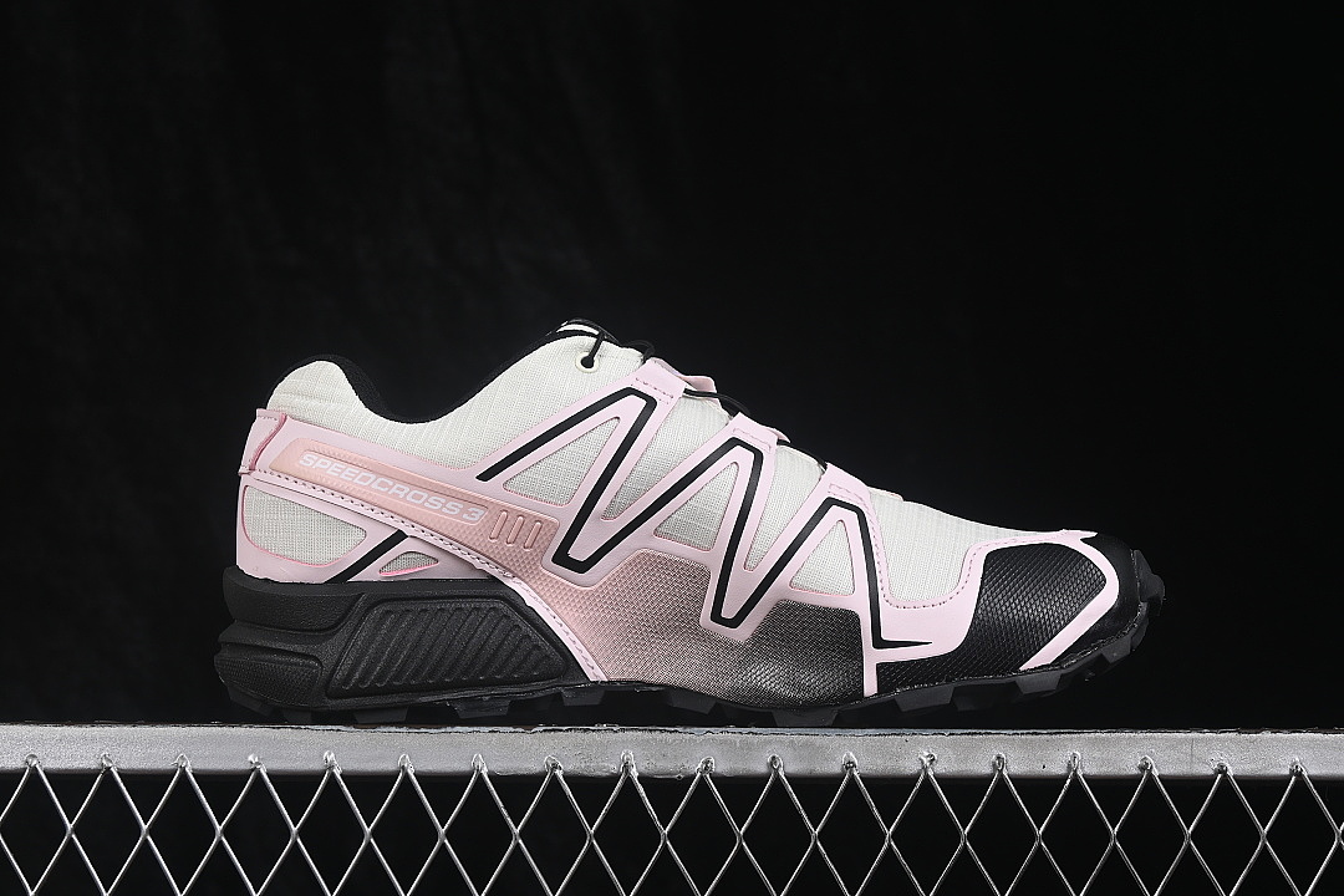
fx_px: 2800
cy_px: 448
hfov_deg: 27.0
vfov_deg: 18.2
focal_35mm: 75
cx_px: 672
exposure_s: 1/80
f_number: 8
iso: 160
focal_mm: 50
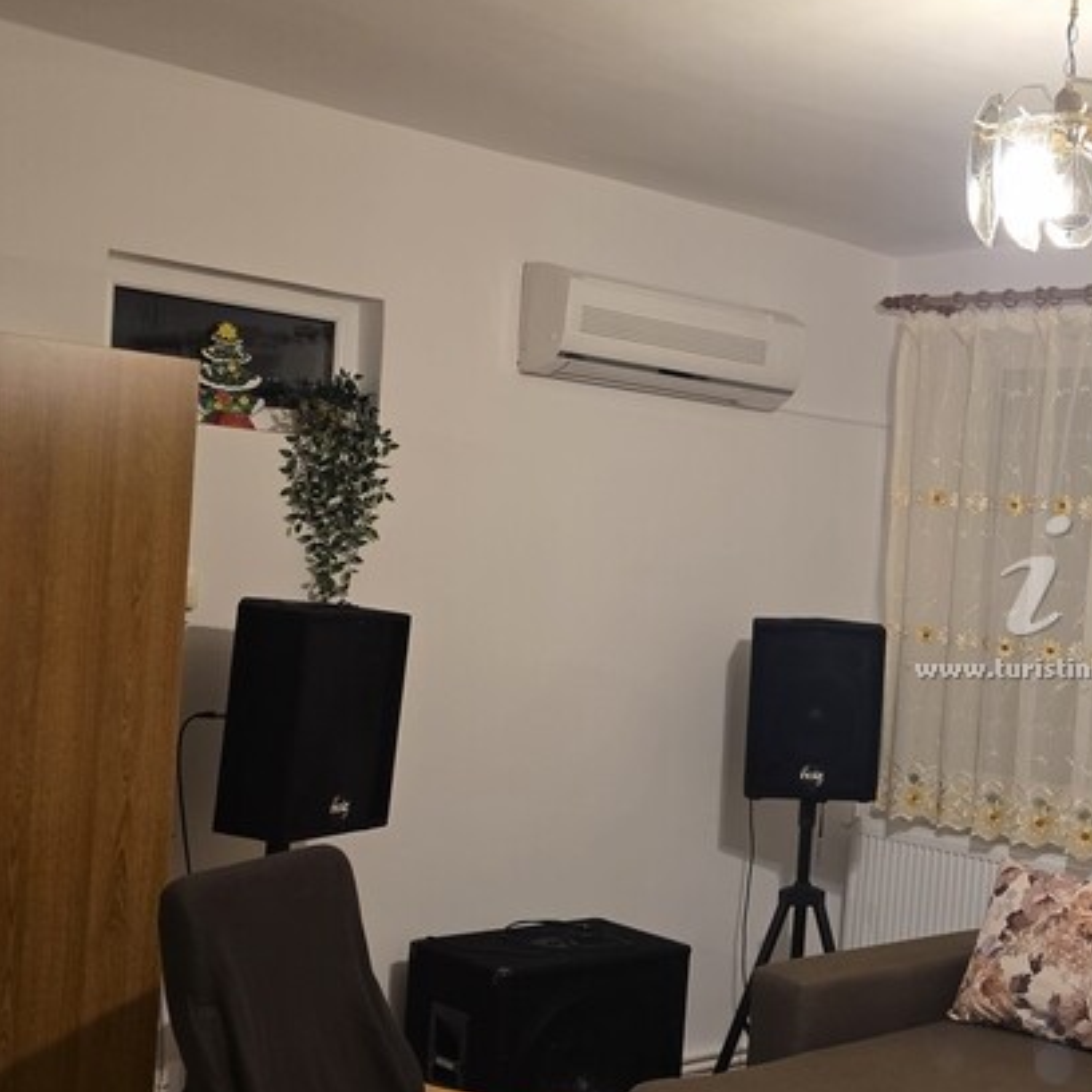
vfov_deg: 33.4
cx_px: 1044
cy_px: 602
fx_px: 1820
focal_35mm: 51
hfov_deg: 31.3
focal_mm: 6.3
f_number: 1.7
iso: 320
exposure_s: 1/120
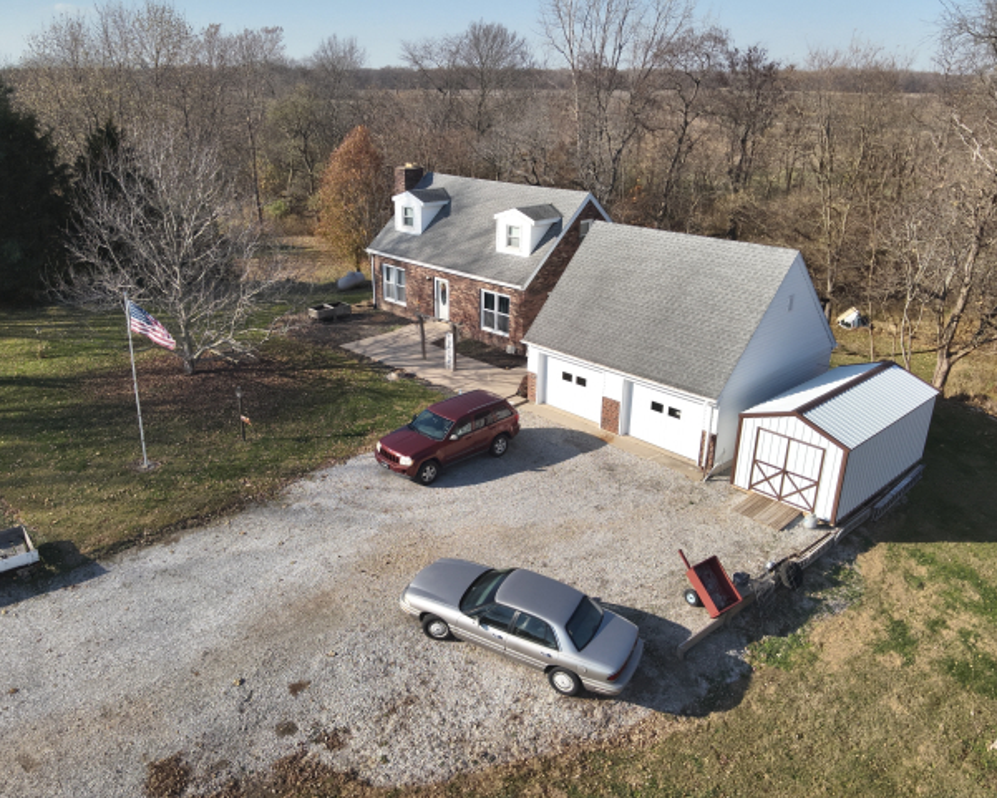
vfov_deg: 54.9
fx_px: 767
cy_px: 388
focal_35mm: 26
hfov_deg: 66.0
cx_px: 475
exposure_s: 1/1250
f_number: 2.8
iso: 100
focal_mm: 4.4
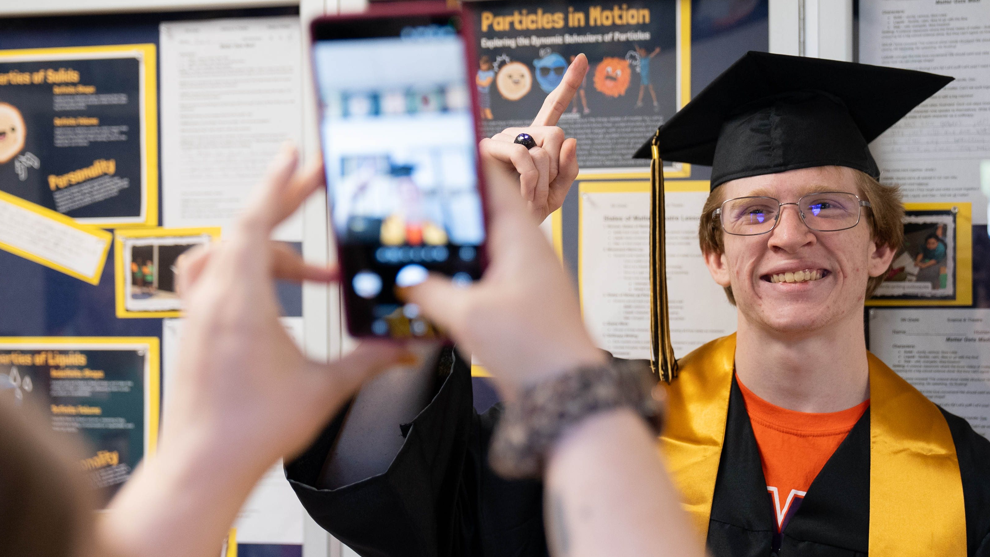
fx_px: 1706
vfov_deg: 18.5
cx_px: 632
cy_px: 266
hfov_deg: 32.2
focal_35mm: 65
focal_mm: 47
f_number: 2.8
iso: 1250
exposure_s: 1/125
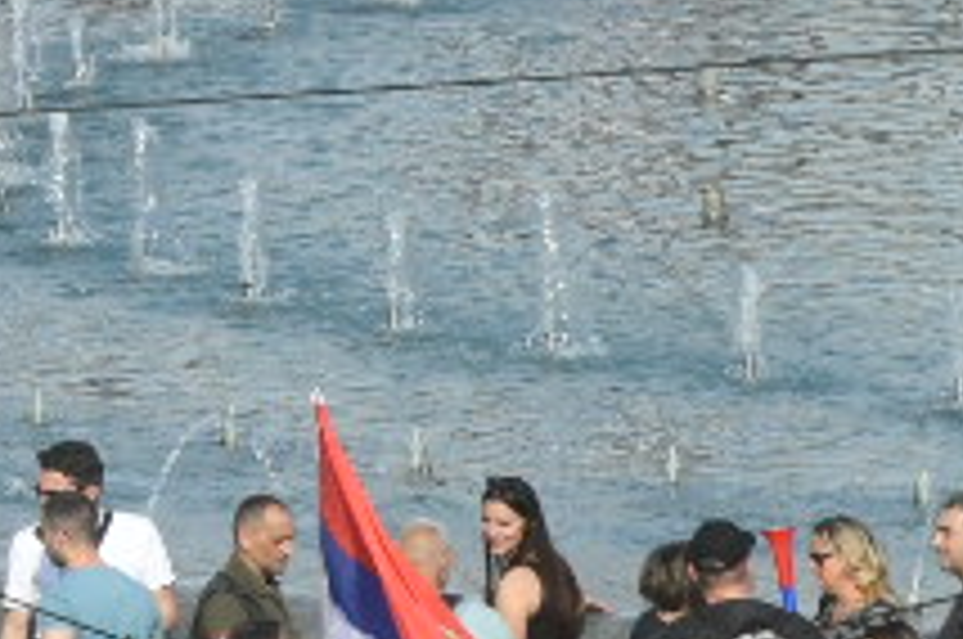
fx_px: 40518
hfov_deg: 1.4
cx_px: -2146
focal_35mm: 1517
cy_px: -342
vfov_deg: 0.9
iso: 800
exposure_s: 1/3200
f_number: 6.3
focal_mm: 200
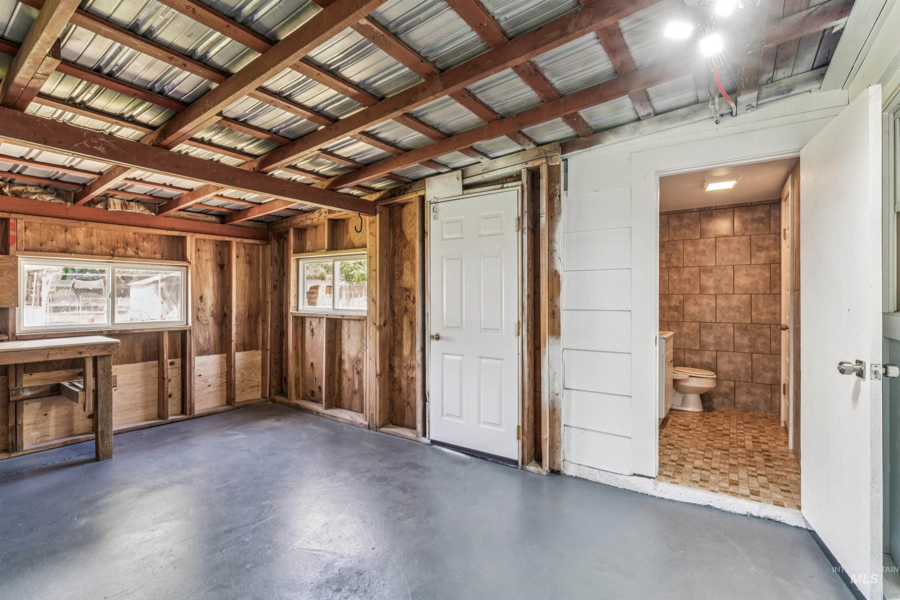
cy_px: 300
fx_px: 402
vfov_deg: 73.4
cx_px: 450
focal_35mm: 16
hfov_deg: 96.4
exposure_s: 1/3.33
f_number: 13
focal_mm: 16.1
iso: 400
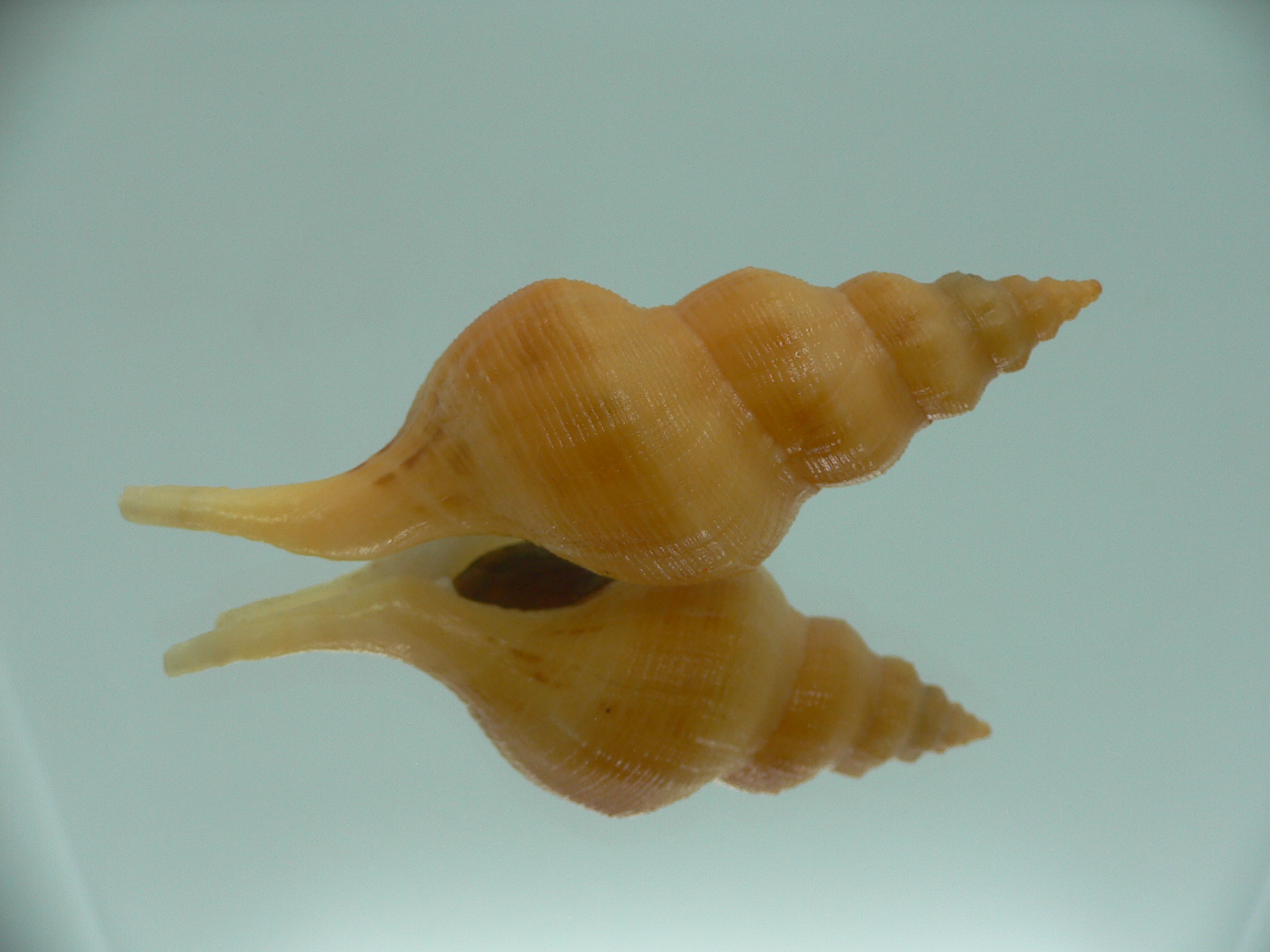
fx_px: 1284
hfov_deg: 52.6
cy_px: 476
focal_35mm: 35
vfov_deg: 40.7
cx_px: 635
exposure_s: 1/60
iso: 80
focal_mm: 4.6
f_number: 2.8
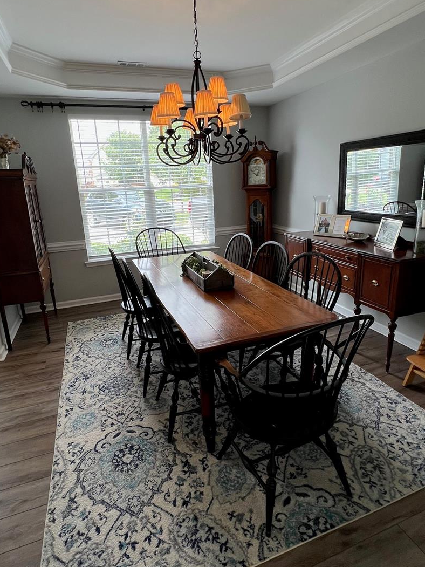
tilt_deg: -14.8
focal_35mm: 19
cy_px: 269
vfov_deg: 84.6
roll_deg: +2.8
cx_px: 209
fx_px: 311
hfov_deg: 68.7
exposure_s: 1/120
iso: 40
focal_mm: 1.57
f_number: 1.8
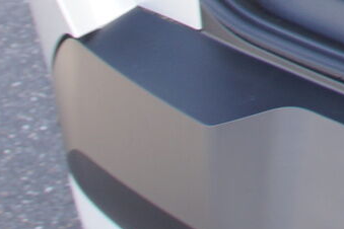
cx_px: 705
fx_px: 1462
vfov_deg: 8.4
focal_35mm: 153
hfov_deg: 11.9
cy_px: -285
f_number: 5
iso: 100
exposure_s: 1/60
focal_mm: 18
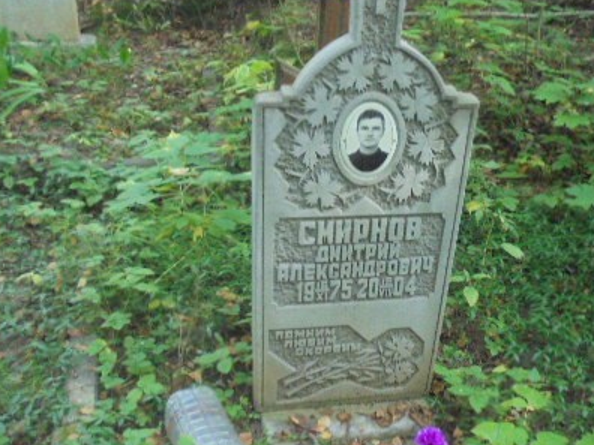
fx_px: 721
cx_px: 384
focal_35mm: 42
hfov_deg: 44.3
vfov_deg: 34.2
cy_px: 270
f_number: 3.5
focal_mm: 4.6
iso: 250
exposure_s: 1/30
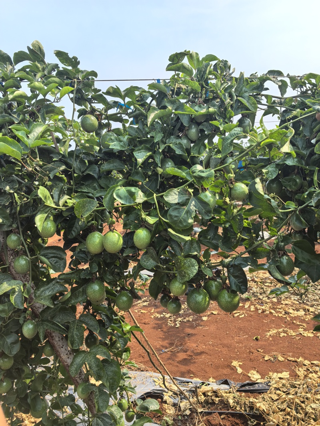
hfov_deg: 51.3
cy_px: 213
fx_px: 333
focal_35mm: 27
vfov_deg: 65.3
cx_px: 160
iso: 50
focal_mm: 6.98
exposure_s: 1/679
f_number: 2
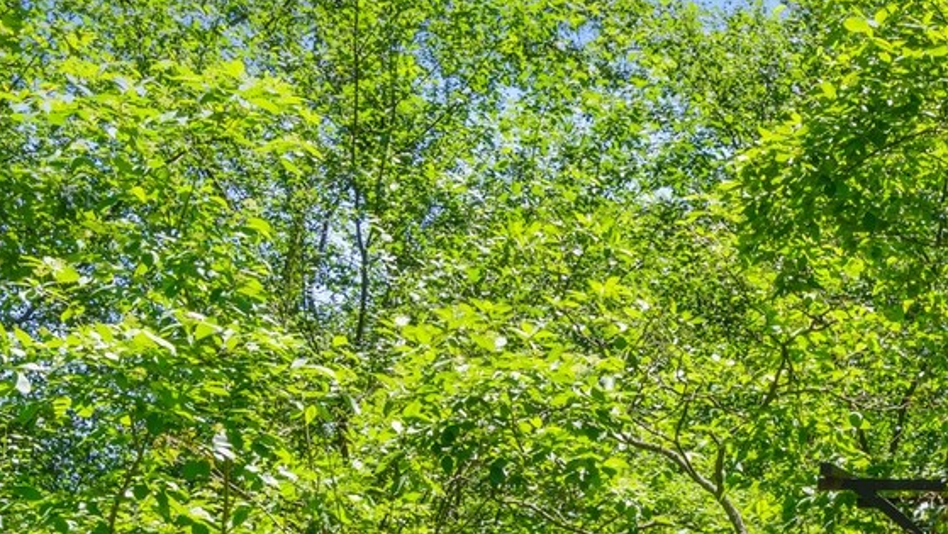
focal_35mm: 91
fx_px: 2288
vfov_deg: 12.8
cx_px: 1076
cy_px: 717
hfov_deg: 22.0
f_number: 11
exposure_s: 1/30
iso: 200
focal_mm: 30
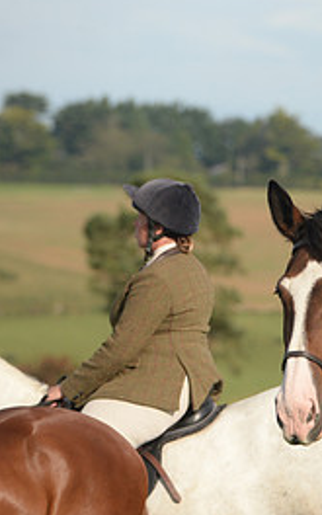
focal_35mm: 447
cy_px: 287
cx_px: 564
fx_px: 6276
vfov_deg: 4.7
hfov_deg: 2.9
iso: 360
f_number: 5
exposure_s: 1/1250
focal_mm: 200
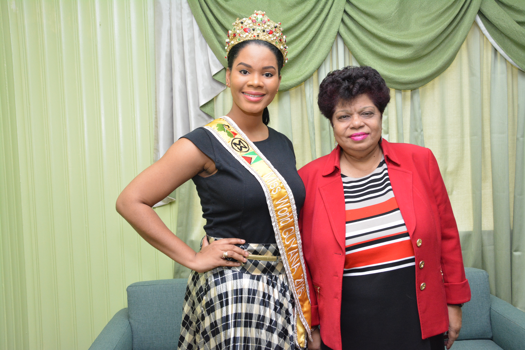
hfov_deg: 49.6
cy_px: 175
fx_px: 569
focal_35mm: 39
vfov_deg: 34.2
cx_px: 262
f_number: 5.6
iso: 1600
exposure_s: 1/80
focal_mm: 26
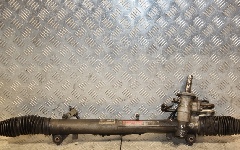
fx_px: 356
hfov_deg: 37.2
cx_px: 120
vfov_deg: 23.7
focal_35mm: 55
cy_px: 78
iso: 800
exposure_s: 1/160
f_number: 5
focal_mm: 35
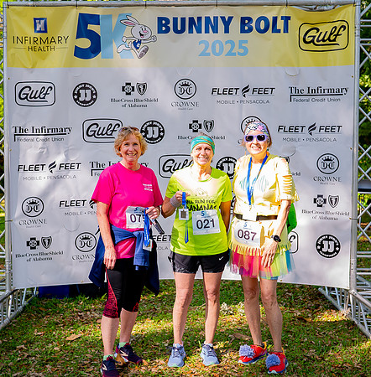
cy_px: 184
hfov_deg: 30.7
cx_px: 174
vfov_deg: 31.3
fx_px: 674
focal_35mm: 55
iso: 320
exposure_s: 1/200
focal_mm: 40
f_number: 4.5
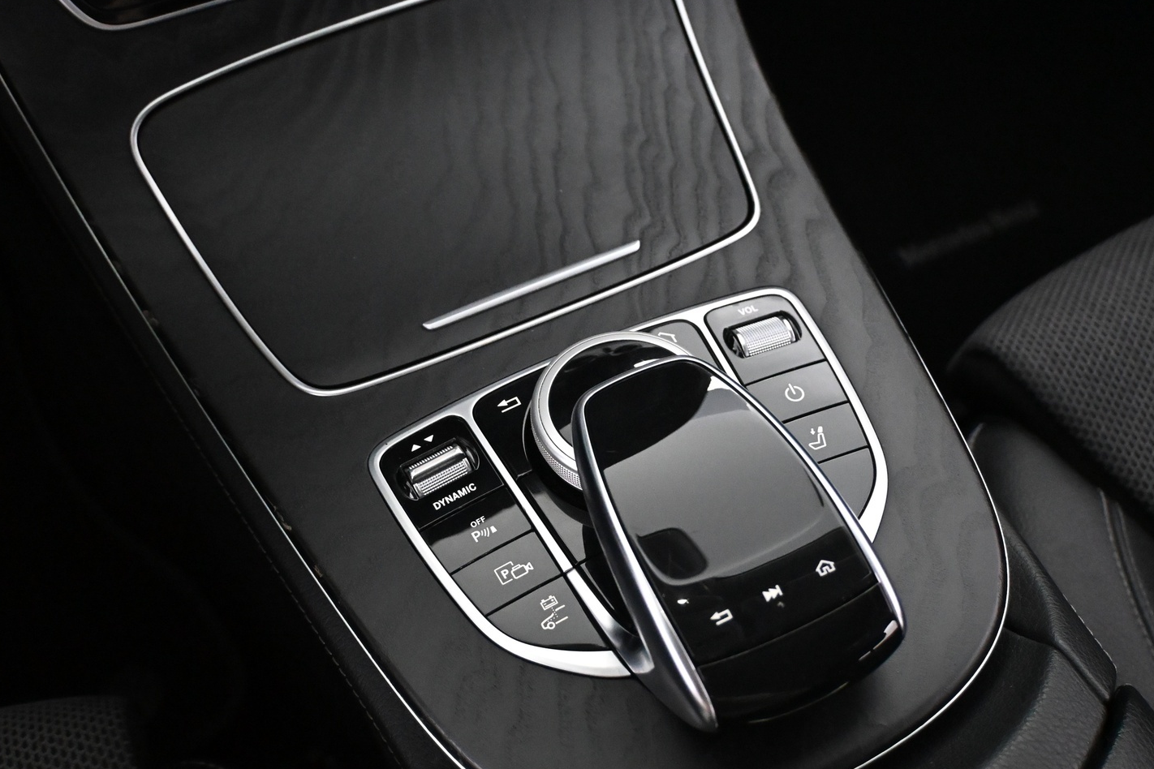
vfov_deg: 32.6
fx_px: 1314
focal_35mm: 41
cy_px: 401
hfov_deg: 47.4
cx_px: 598
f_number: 4.2
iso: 7200
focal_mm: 24
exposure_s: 1/60
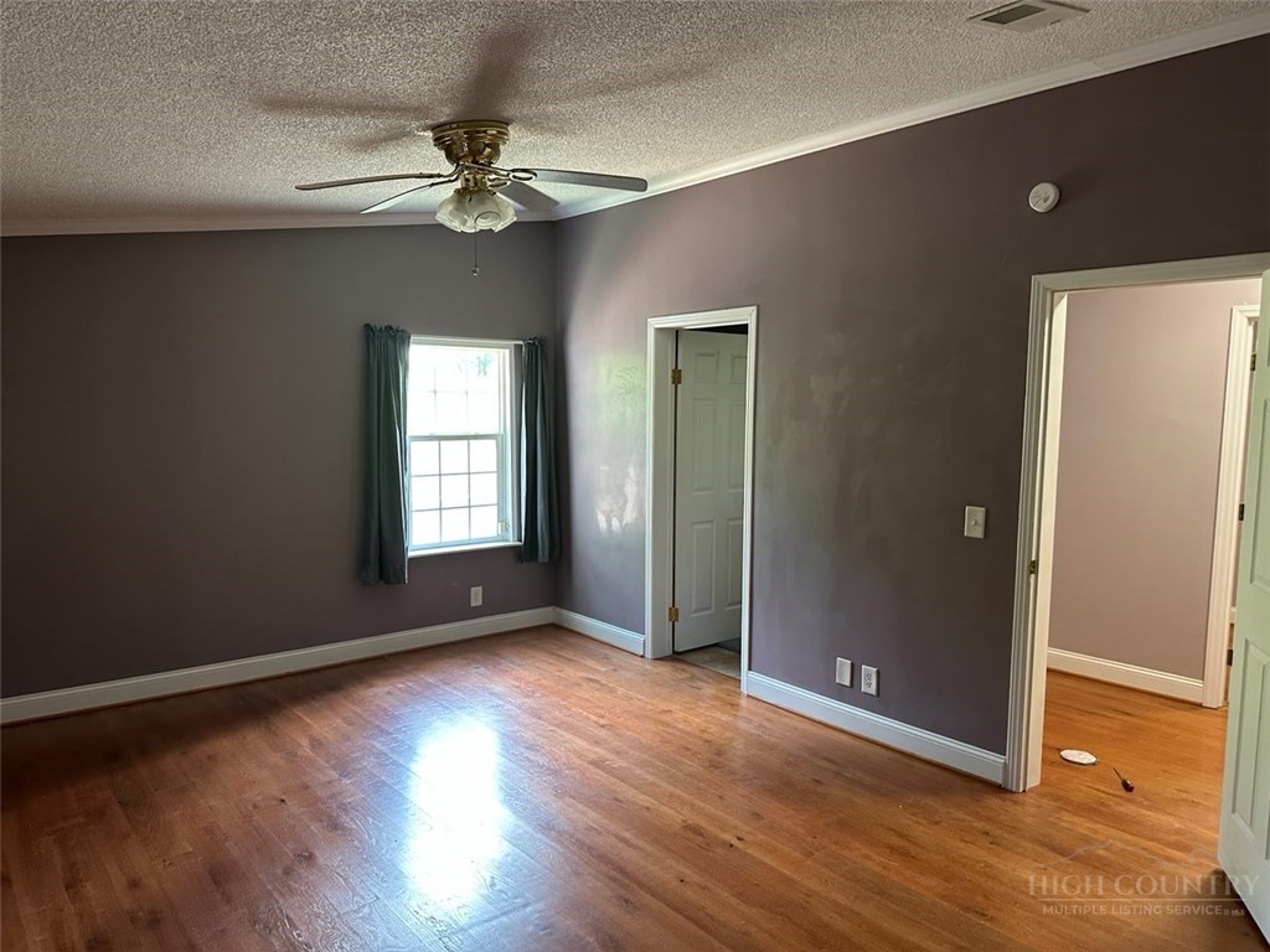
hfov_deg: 71.6
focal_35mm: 24
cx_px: 635
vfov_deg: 56.8
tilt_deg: -5.8
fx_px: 881
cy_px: 476
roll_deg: -0.8
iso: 250
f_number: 1.78
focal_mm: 6.86
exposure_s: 1/60
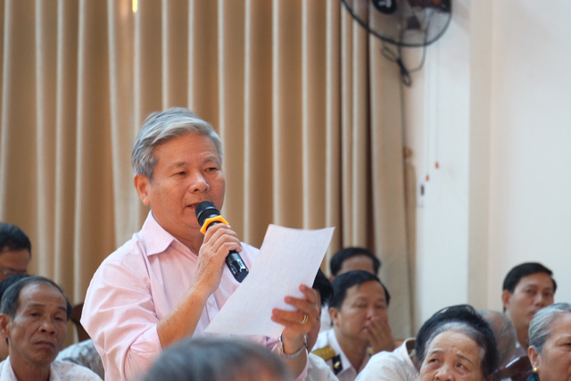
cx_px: 286
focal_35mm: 229
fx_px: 3633
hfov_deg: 9.0
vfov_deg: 6.0
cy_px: 190
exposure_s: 1/12
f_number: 6.2
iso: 2000
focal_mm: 152.6
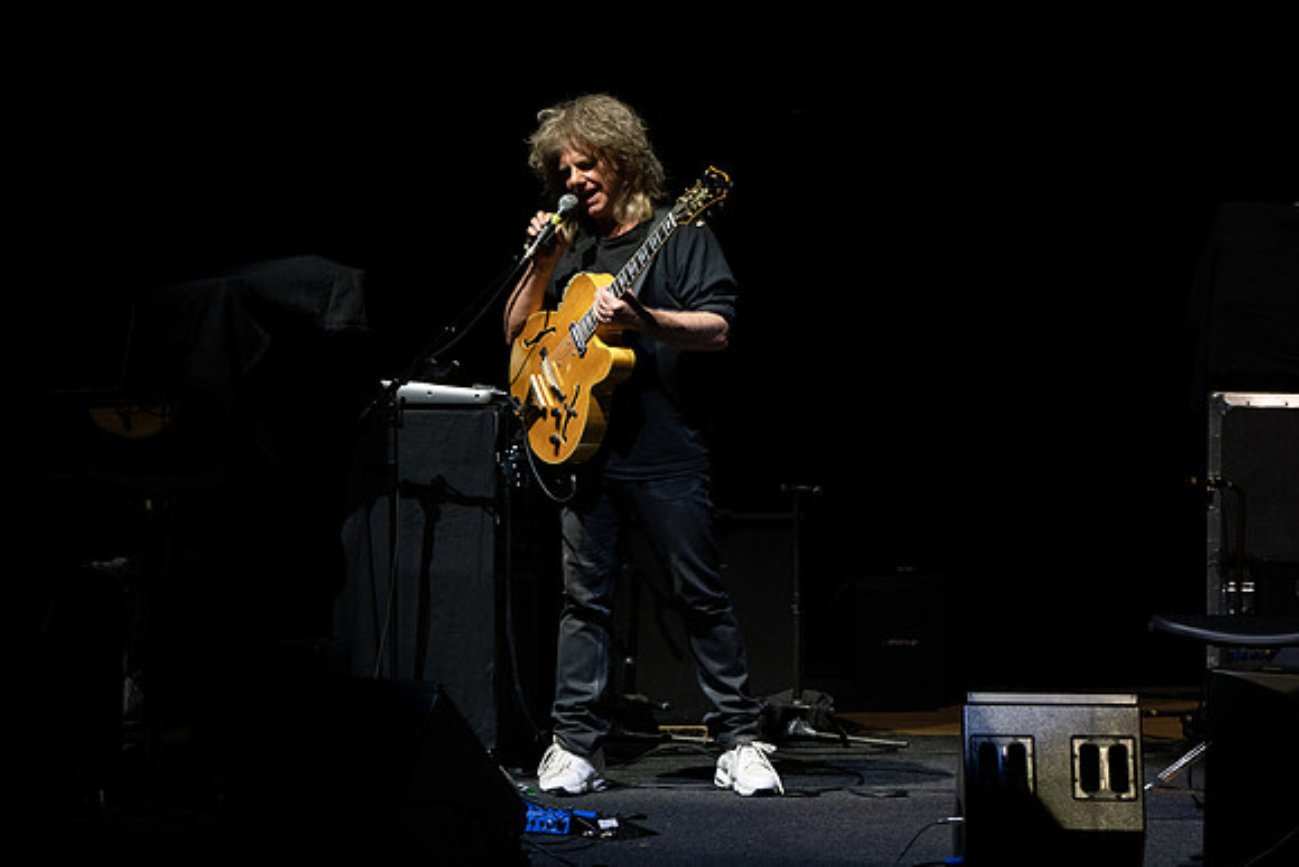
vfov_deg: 3.7
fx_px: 13265
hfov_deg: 5.6
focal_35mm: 368
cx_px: 623
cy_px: 445
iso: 2000
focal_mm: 303
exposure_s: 1/250
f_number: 5.6
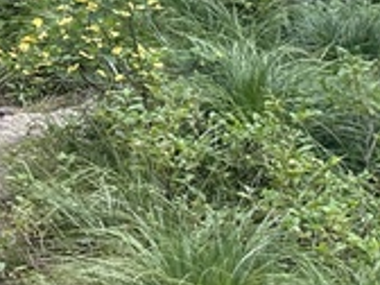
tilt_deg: -8.8
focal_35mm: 143
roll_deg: -1.1
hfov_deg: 10.5
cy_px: -131
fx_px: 1570
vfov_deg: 10.1
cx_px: -699
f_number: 1.78
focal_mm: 6.86
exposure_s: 1/494
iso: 80
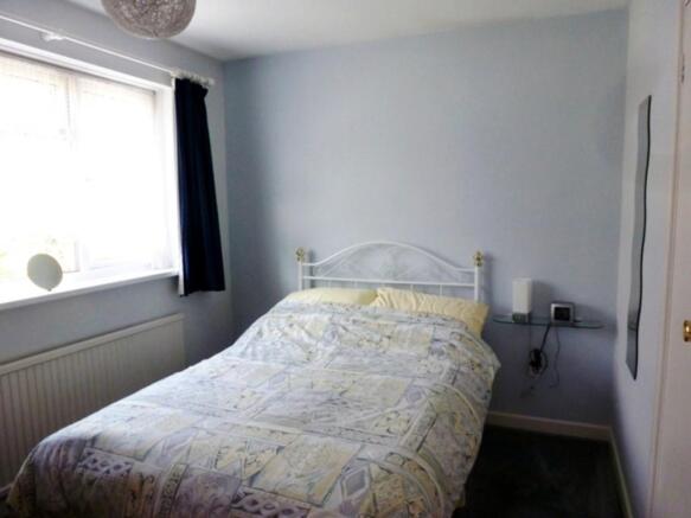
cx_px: 346
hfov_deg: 71.6
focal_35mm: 24
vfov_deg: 56.8
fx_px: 479
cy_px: 259
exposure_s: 1/60
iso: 320
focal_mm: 4.3
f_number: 3.3
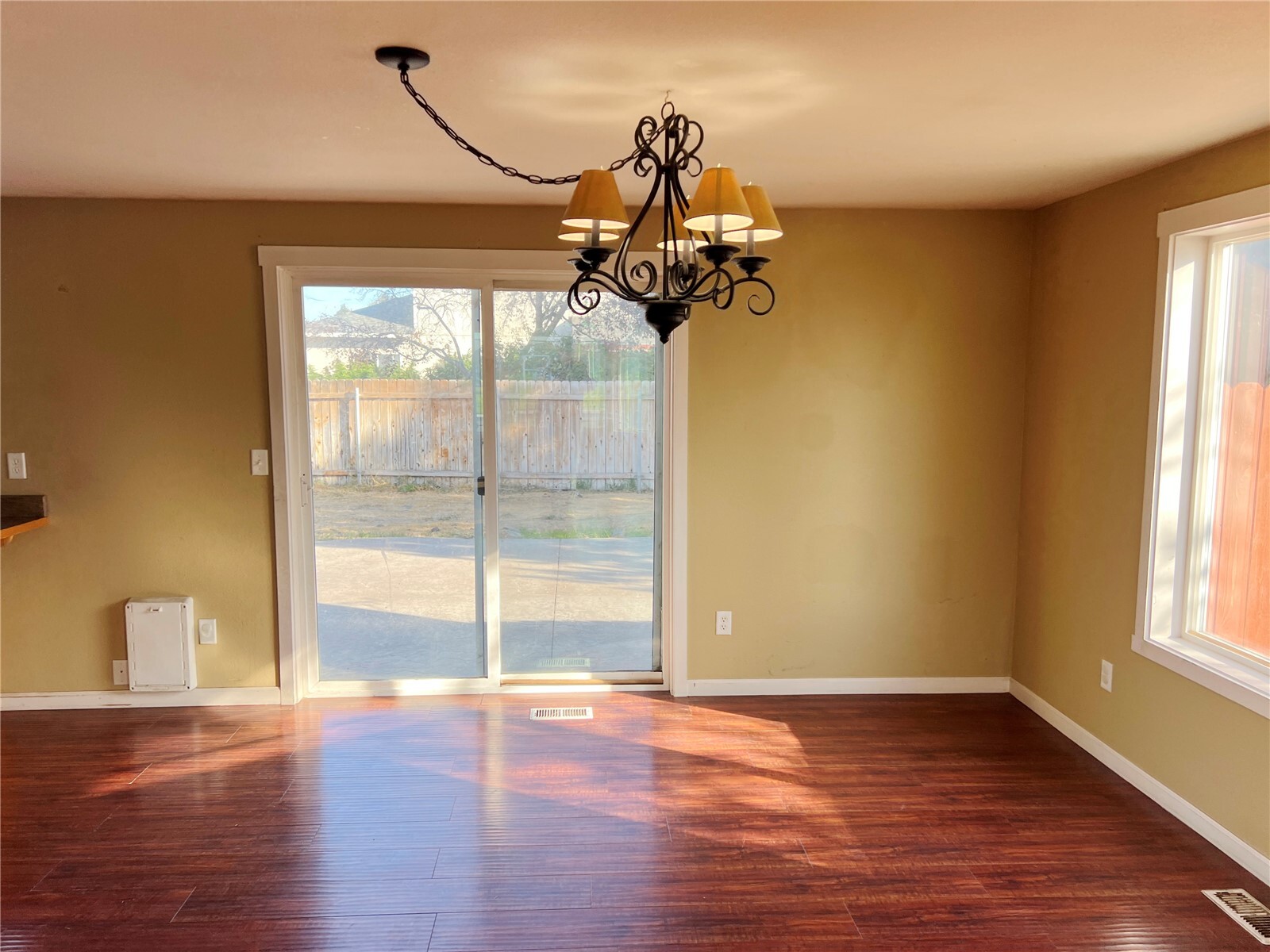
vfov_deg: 53.1
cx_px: 635
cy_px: 476
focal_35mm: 26
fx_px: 954
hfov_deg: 67.3
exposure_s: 1/284
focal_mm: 5.7
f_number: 1.5
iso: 50
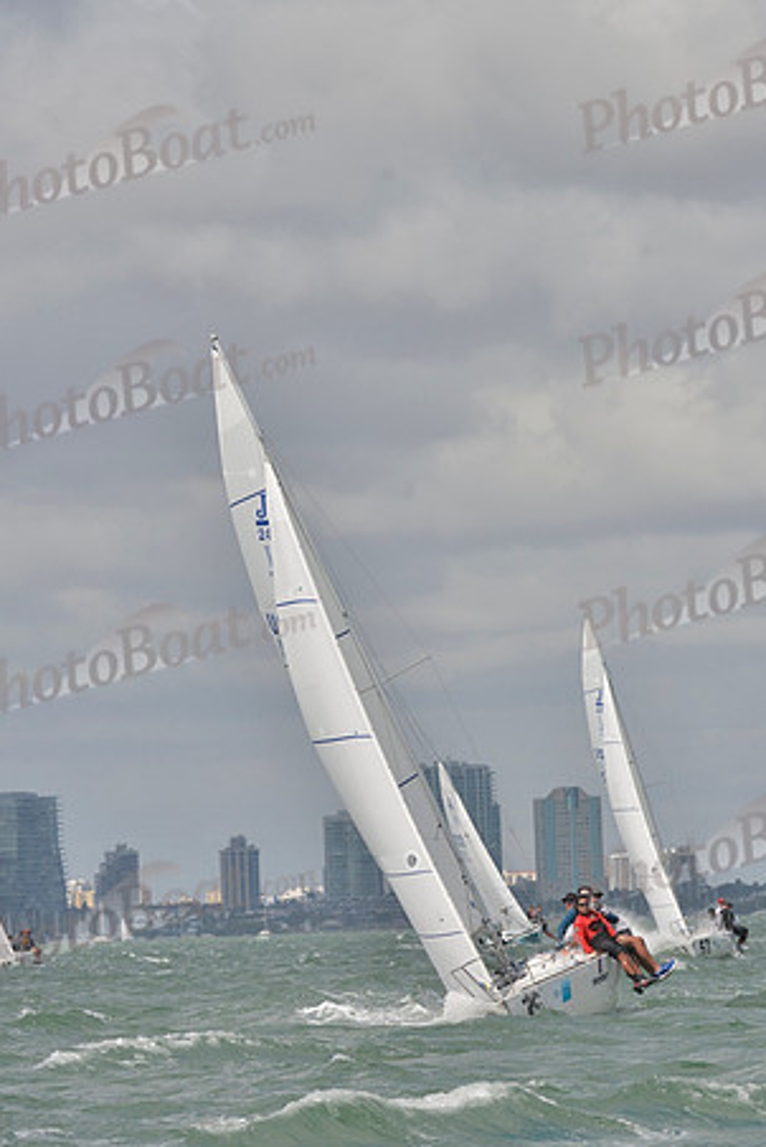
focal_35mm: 282
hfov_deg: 4.9
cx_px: 448
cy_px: 490
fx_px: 8986
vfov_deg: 7.3
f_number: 9
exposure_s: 1/1250
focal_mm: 220
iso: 280
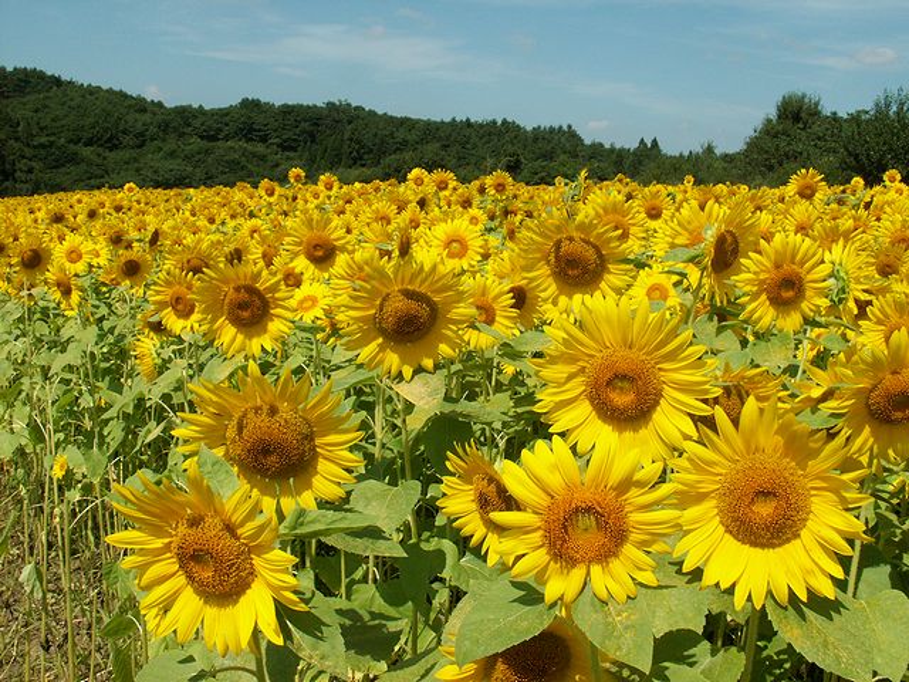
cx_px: 454
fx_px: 919
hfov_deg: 52.6
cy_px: 341
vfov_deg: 40.7
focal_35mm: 35
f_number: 8
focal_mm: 5.86
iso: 50
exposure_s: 1/250
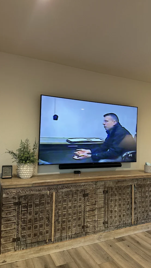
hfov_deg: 42.8
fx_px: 192
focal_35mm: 27
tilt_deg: +4.8
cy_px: 132
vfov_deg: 69.9
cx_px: 87
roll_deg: -1.6
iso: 160
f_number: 1.78
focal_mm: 6.86
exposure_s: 1/60
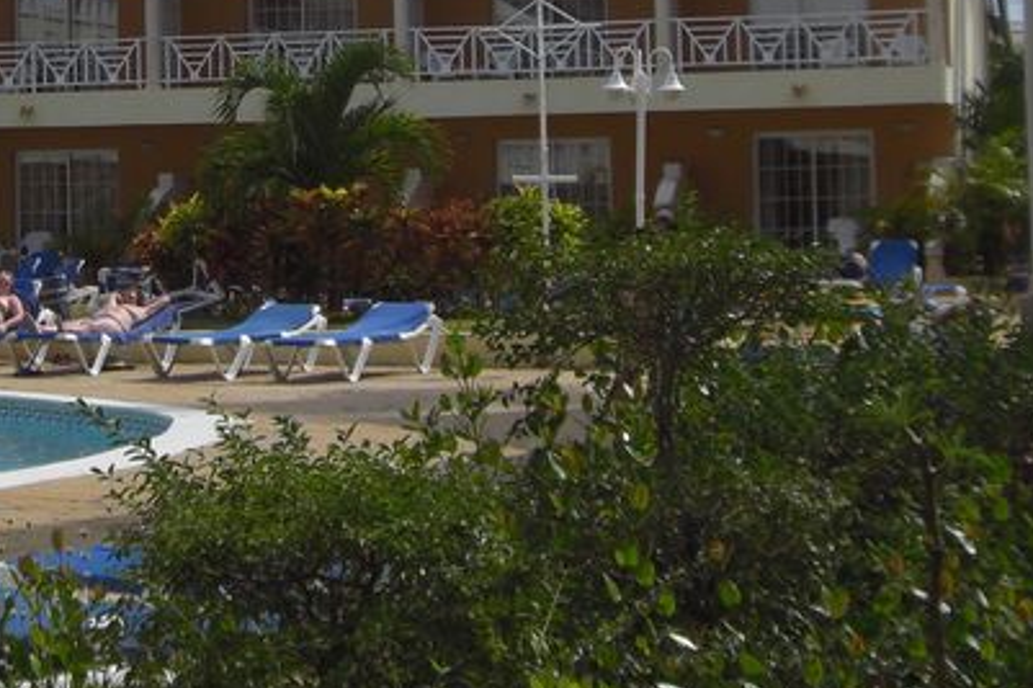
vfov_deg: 13.3
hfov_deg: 20.0
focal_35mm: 101
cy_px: -80
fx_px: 2897
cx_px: 183
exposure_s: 1/250
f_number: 8
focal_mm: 6.2
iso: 64
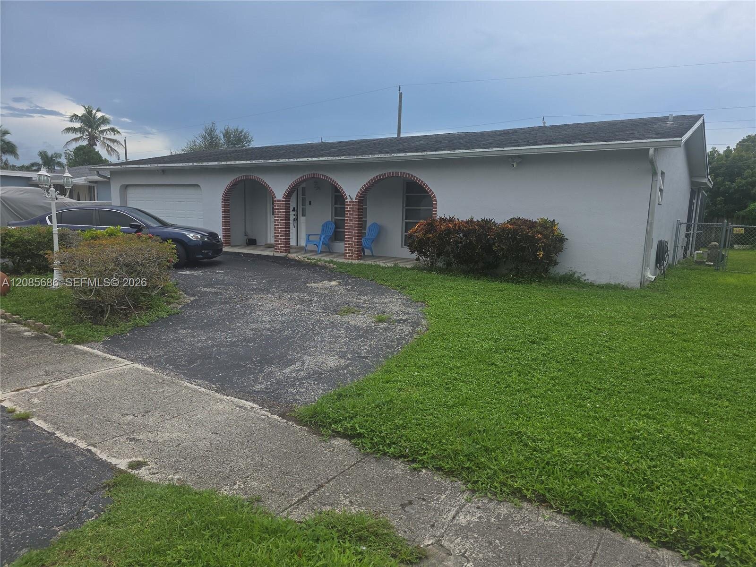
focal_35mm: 23
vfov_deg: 58.9
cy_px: 284
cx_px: 378
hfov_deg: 73.9
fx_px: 502
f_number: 1.7
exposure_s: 1/586
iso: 12
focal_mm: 6.3
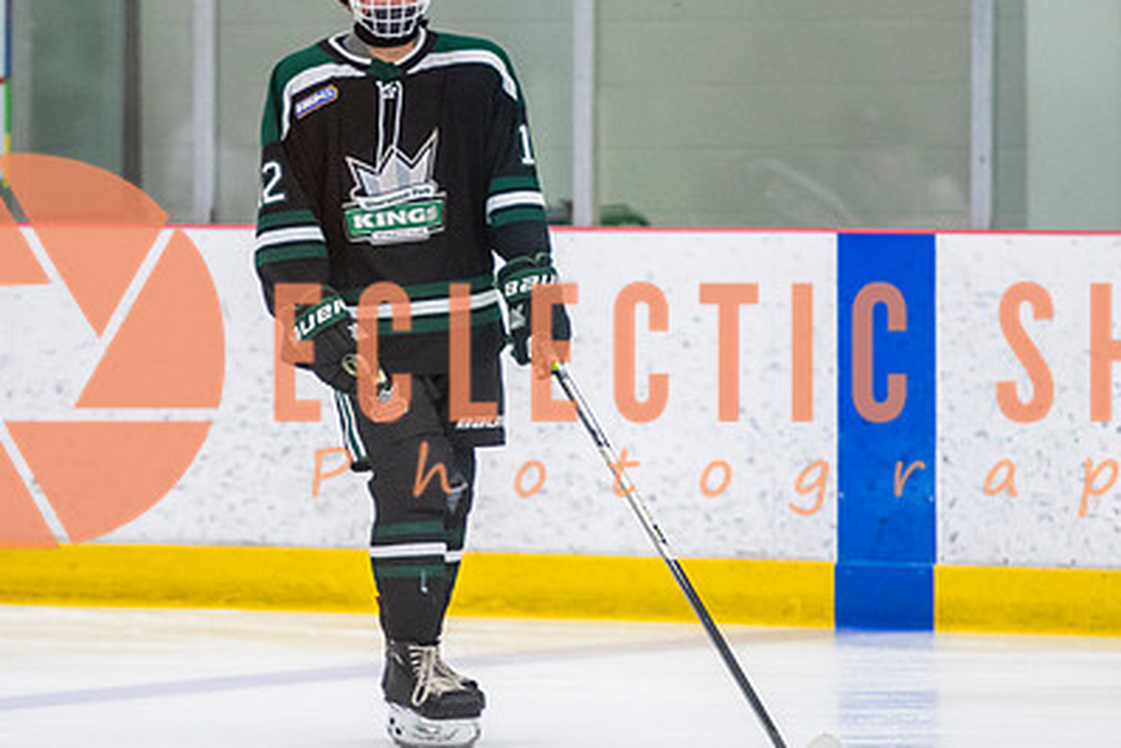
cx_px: 434
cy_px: 203
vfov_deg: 3.6
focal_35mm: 385
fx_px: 11988
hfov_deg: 5.4
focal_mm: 180
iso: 3200
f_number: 3.2
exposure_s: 1/640
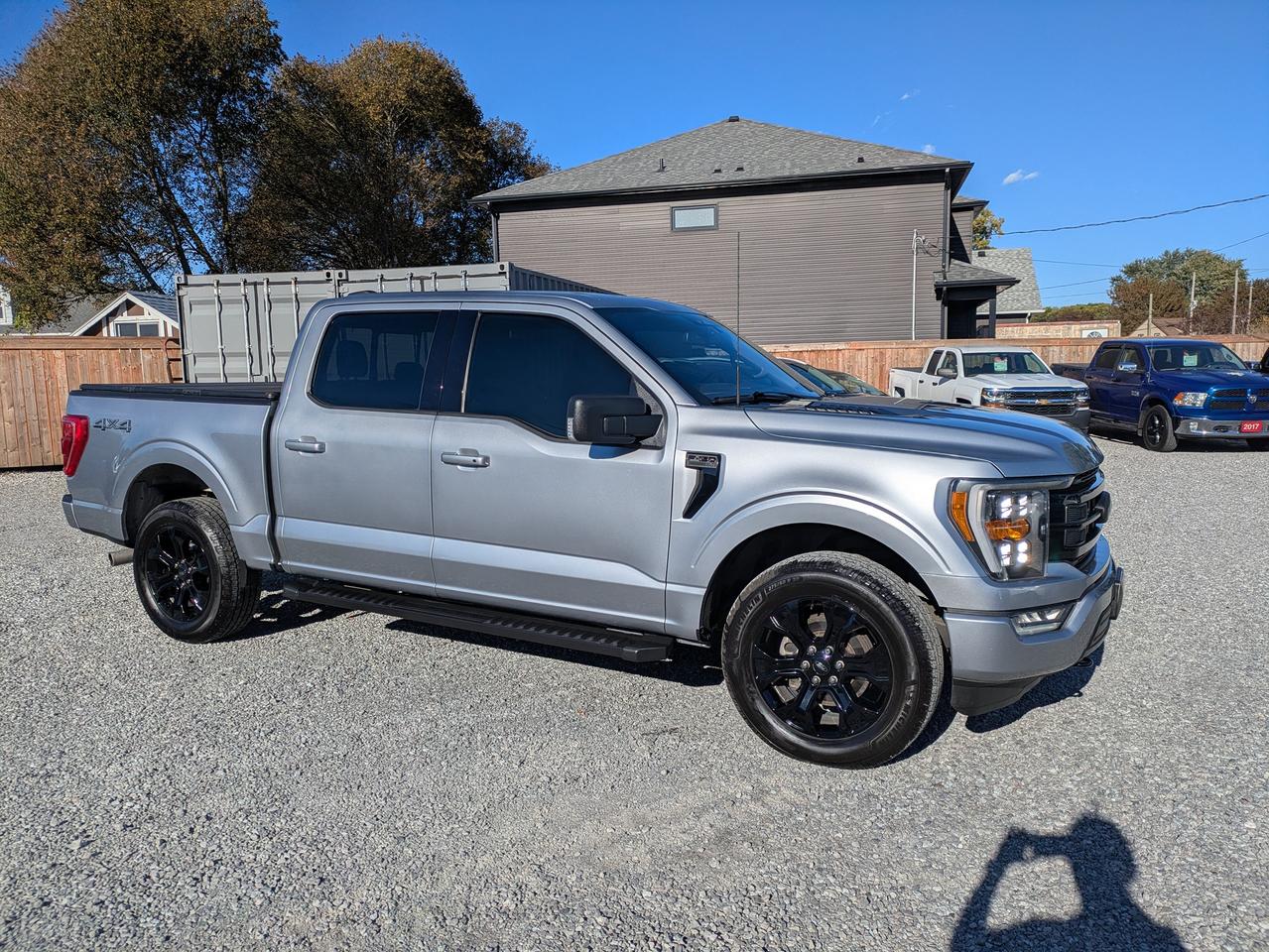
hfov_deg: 69.4
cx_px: 634
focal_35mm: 25
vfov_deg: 54.9
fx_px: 917
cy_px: 476
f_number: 1.89
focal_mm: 5.43
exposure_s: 1/5917
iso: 44
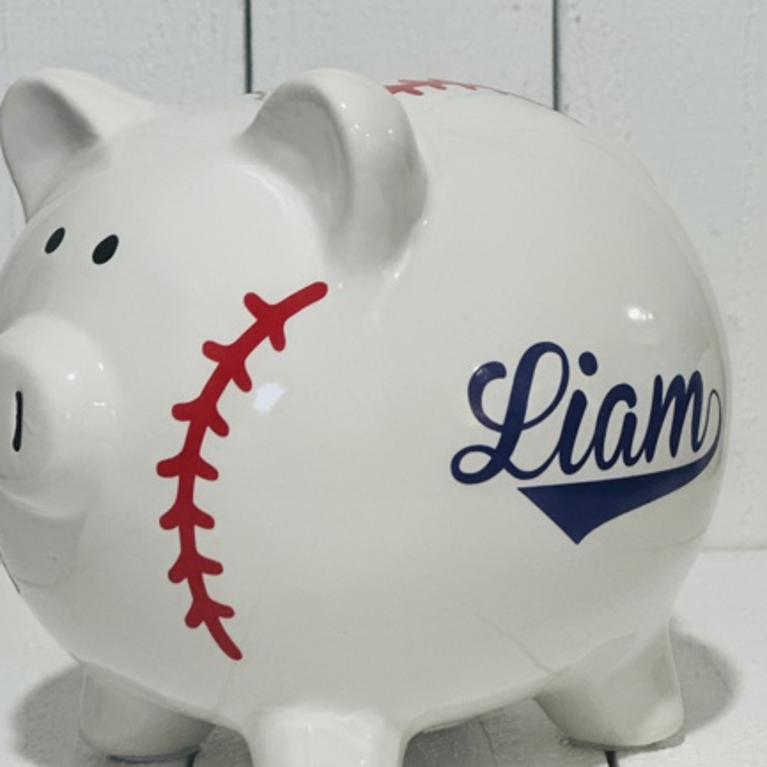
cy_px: 342
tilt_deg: -5.0
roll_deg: +0.2
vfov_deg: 15.8
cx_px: 360
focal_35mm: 110
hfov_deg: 15.8
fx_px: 2758
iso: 200
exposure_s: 1/40
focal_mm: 9
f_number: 2.8
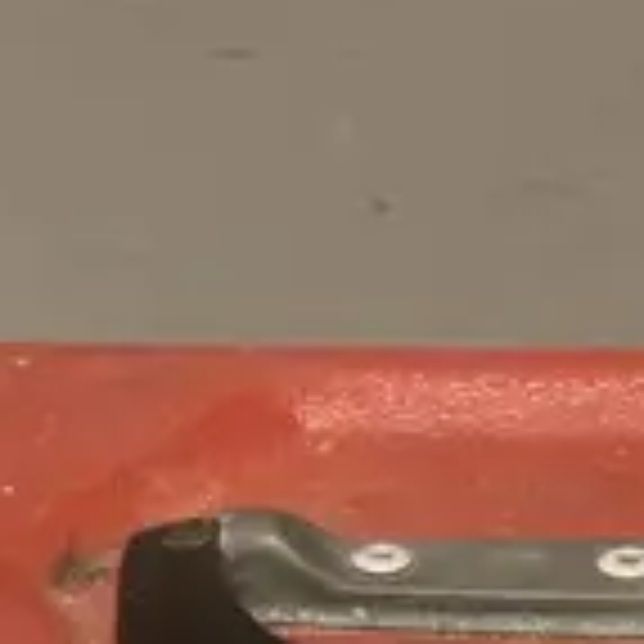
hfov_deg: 9.8
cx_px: 576
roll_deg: -1.9
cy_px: 1234
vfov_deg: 9.3
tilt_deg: -35.1
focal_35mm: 177
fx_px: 3726
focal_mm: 3.99
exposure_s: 1/50
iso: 64
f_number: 1.8
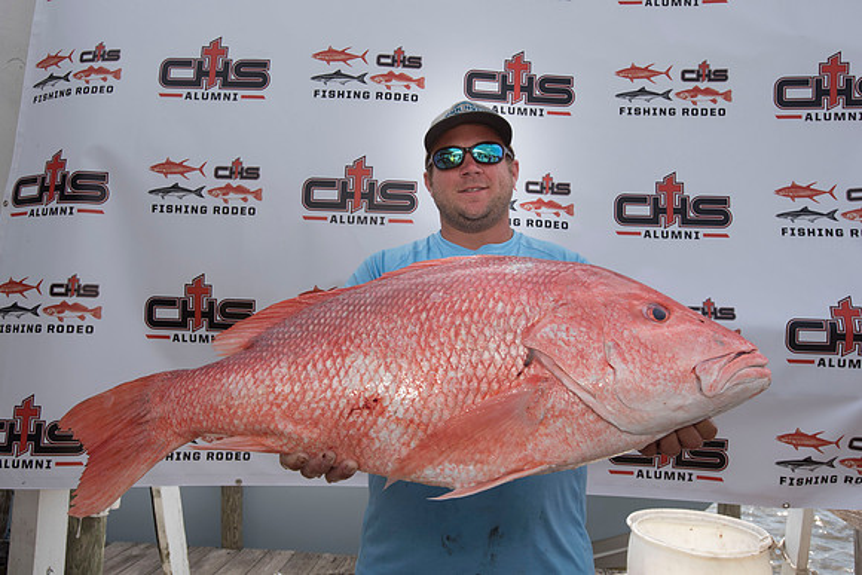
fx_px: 718
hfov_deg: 61.9
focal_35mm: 30
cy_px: 288
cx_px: 431
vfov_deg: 43.6
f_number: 9
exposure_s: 1/500
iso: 250
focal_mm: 30
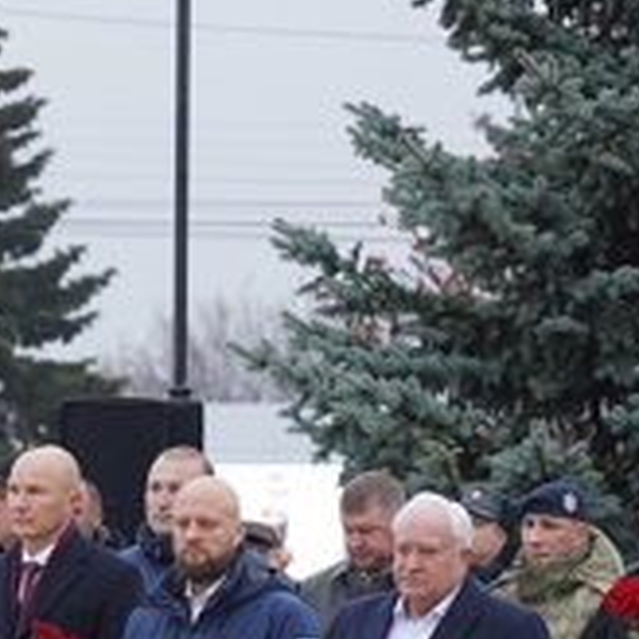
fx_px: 5681
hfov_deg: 6.4
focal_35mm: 272
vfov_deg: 6.4
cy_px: 655
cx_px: 66
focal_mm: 70
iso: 160
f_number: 2.8
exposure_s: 1/80
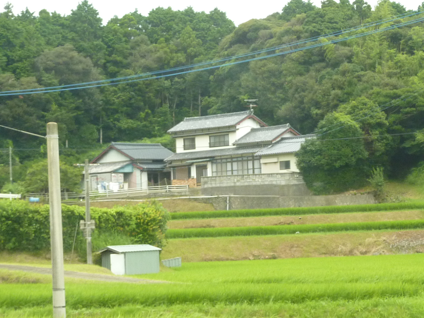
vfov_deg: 12.2
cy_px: 159
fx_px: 1482
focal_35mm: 121
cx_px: 212
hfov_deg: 16.3
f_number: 4.1
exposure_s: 1/320
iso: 200
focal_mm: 11
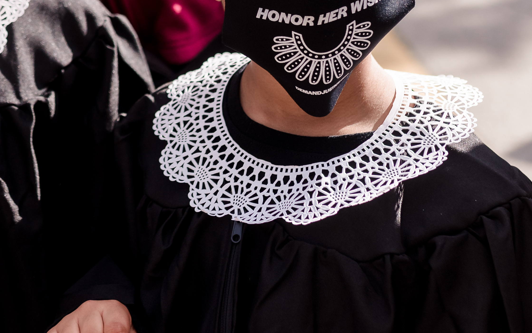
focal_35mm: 96
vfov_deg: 13.4
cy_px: -28
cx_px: 64
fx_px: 1392
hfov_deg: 21.2
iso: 200
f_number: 5.6
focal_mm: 35
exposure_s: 1/4000
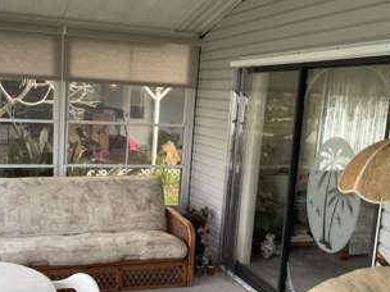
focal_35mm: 41
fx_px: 462
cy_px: 168
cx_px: 130
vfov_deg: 35.1
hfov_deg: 45.1
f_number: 1.6
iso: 64
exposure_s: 1/121
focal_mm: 4.2
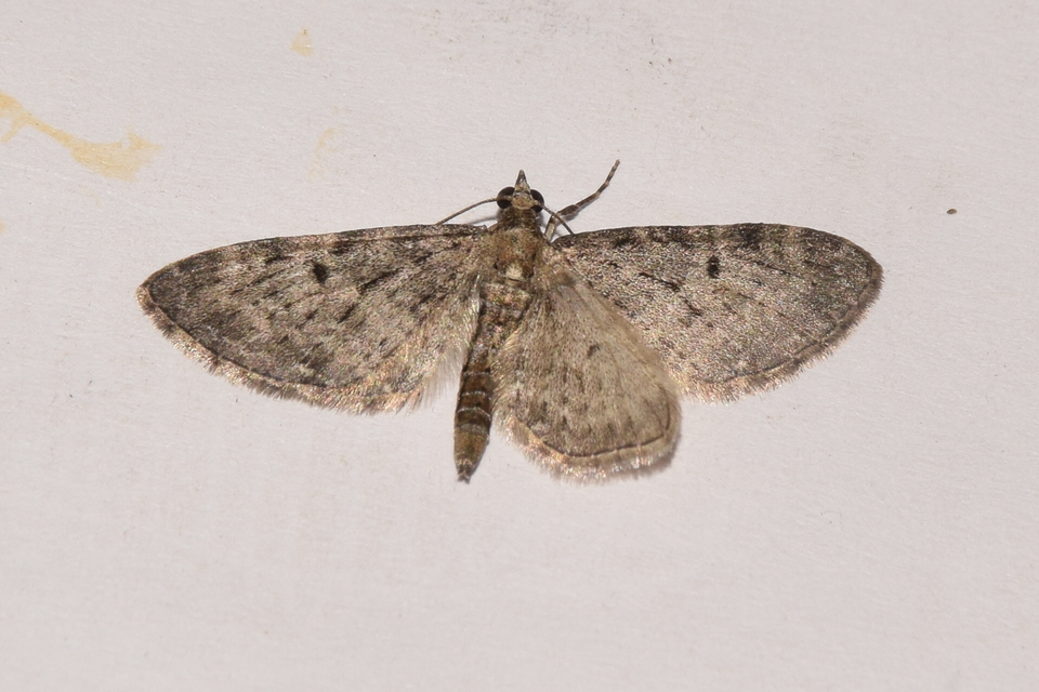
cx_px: 520
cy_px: 346
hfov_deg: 9.8
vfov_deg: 6.5
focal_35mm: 210
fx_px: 6060
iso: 100
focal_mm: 140
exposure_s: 1/200
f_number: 16
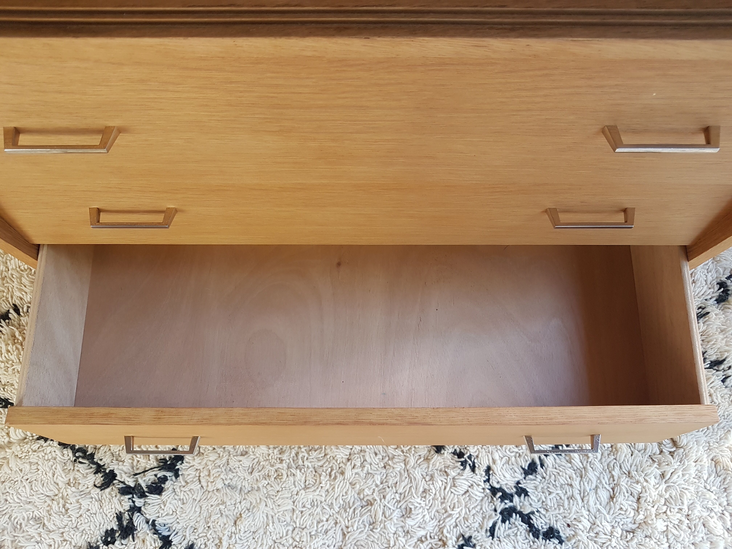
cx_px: 366
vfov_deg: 53.1
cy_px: 274
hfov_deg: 67.3
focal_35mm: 26
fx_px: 550
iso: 100
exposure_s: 1/50
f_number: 1.7
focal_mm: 4.2
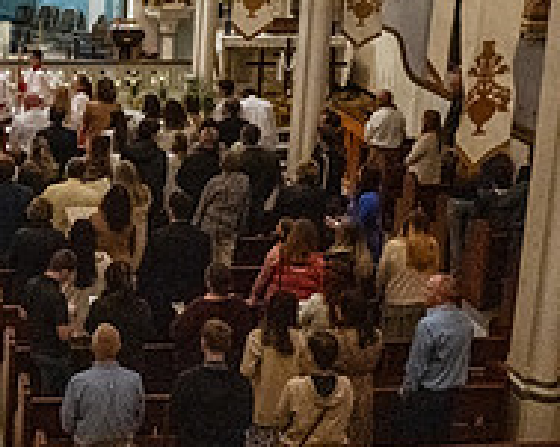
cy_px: 72
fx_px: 1292
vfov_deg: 19.4
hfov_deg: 23.5
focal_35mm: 78
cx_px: 7
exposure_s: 1/60
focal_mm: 24
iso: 5000
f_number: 11
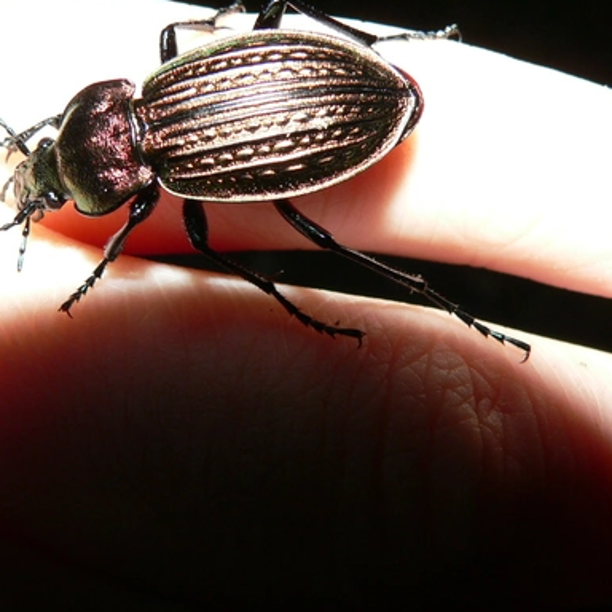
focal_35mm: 53
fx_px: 1060
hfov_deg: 32.1
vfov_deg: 32.2
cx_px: 241
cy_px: 273
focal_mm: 6
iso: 100
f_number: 4
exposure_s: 1/60
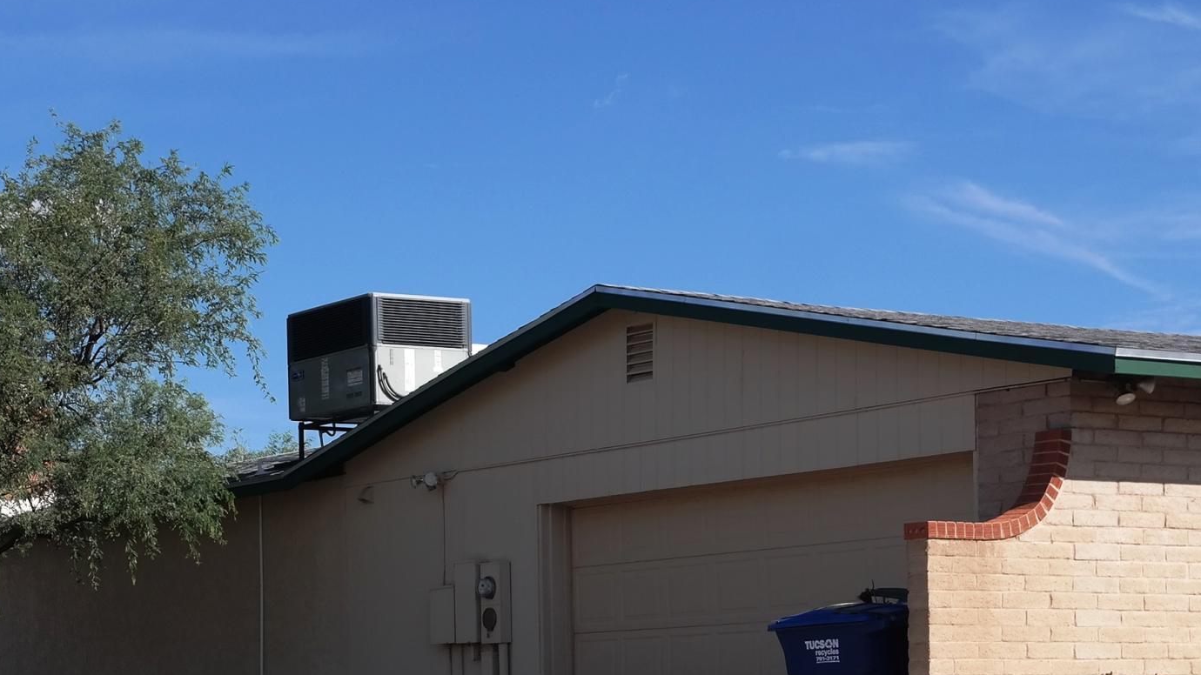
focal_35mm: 82
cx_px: 308
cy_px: 732
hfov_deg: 25.6
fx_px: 2611
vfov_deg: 14.4
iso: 100
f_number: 7.1
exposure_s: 1/180
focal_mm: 24
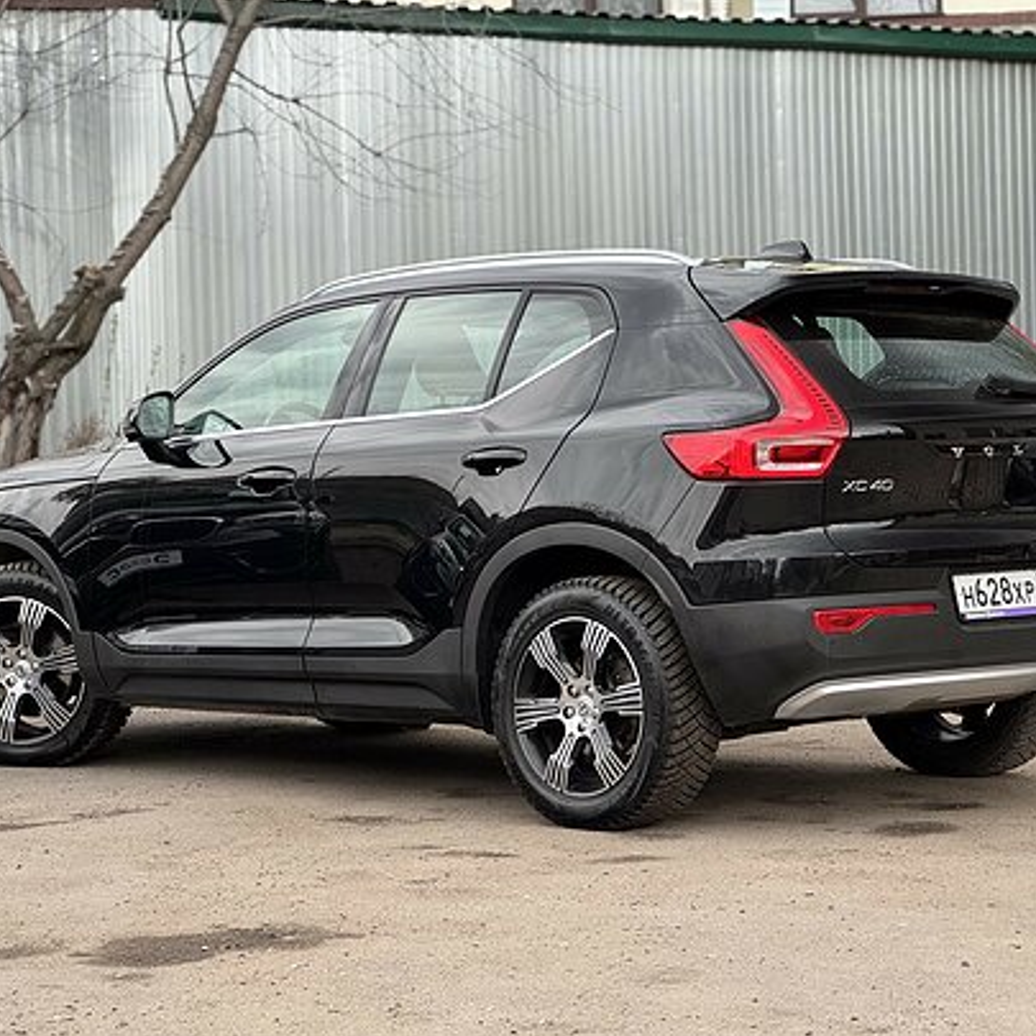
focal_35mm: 92
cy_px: 514
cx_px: 524
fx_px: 3115
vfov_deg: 18.9
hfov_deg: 18.9
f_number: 2.8
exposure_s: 1/99
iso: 160
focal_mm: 9
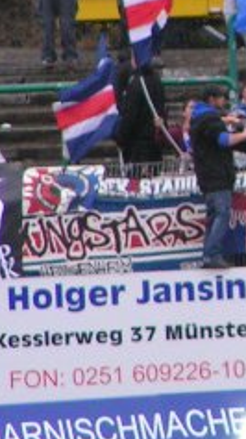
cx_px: 368
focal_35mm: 1396
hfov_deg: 0.9
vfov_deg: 1.5
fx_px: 16217
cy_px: 7
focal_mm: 58
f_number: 3.5
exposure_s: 1/200
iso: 200
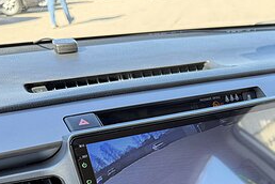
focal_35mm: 53
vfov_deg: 23.5
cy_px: 216
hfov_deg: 36.1
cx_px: 226
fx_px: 405
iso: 80
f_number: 1.78
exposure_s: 1/152
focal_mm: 6.76
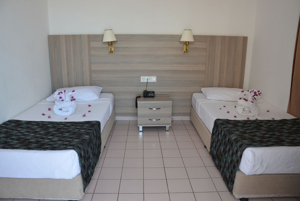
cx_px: 150
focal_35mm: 27
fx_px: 225
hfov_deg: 67.4
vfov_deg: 48.0
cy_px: 100
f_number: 5.6
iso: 360
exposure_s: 1/125
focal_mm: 18
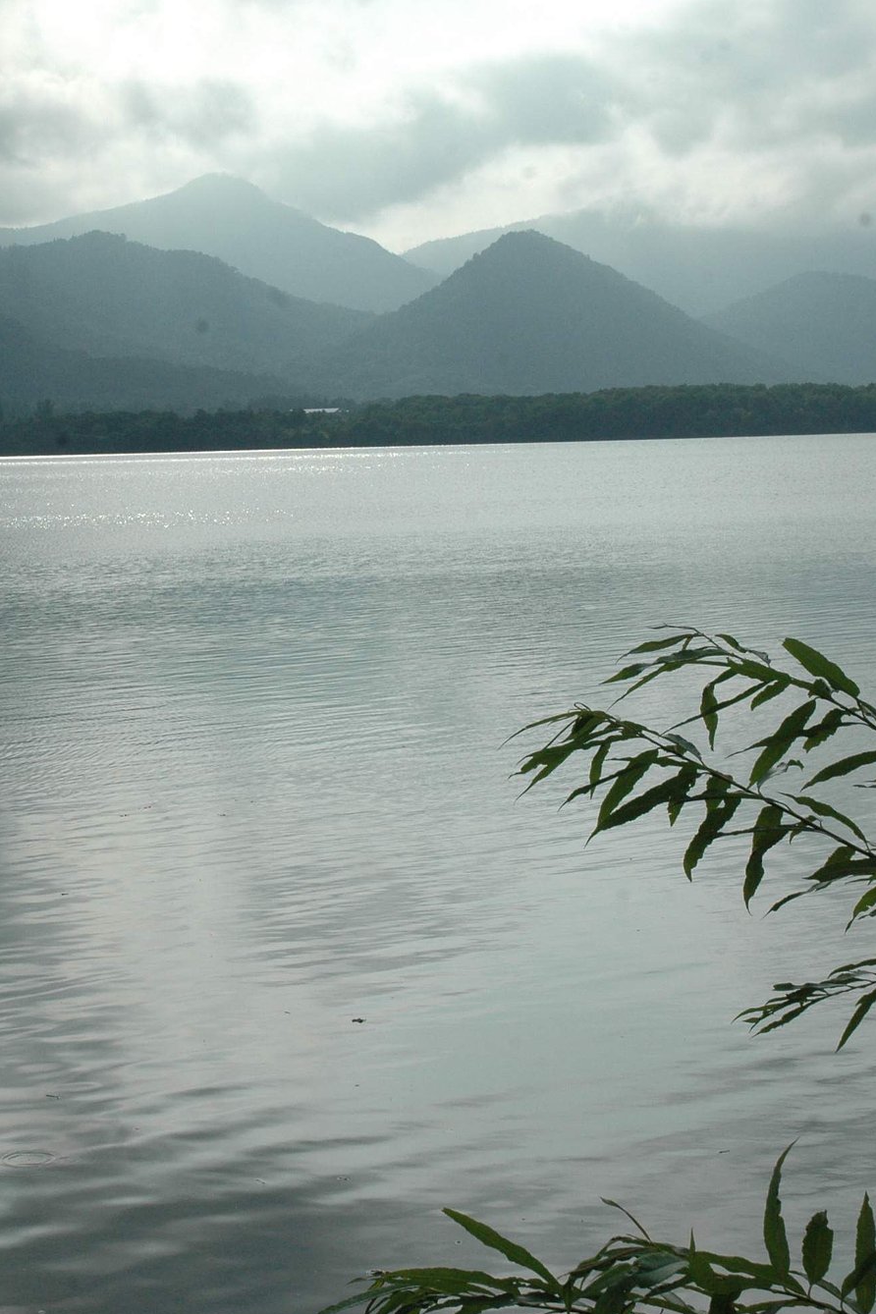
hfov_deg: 17.4
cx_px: 282
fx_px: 2847
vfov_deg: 26.0
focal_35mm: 78
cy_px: 668
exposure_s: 1/800
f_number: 14
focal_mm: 34
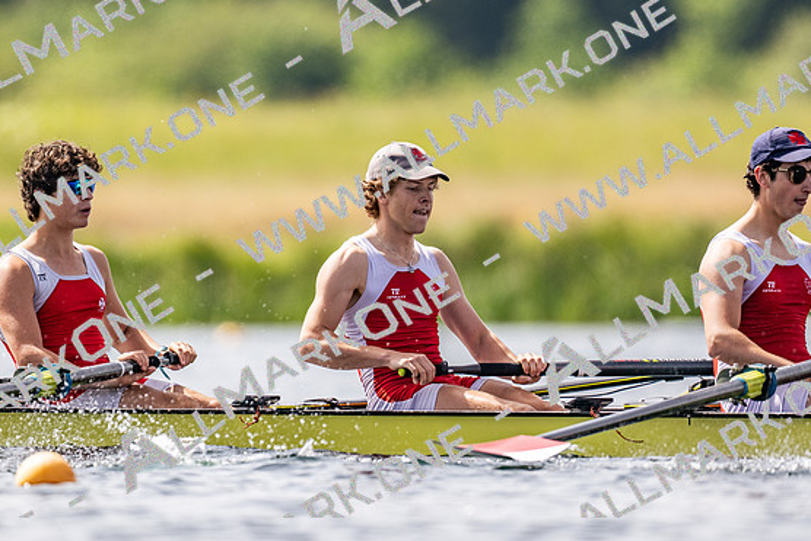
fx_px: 21158
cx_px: 417
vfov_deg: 1.5
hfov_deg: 2.2
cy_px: 268
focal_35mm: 939
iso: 200
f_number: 4
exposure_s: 1/2500
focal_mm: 600
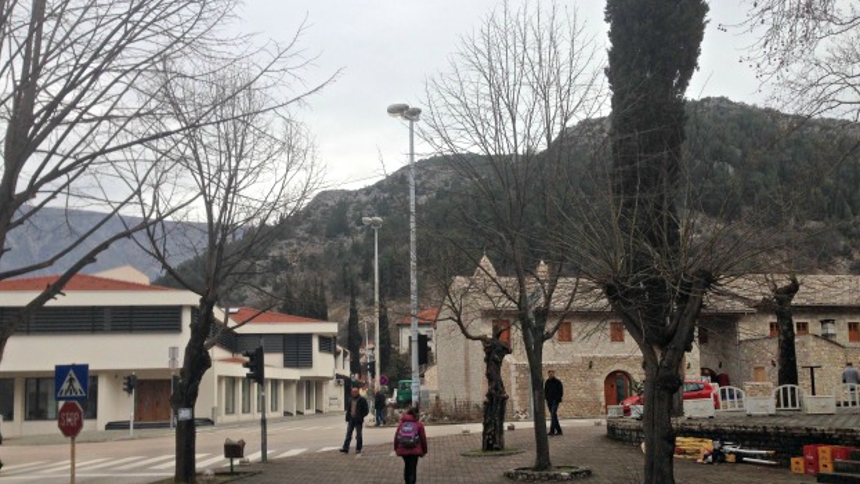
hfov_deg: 54.0
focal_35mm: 37
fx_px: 844
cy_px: 308
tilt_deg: +7.3
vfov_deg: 31.8
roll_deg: -0.6
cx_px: 431
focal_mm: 4.12
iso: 50
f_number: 2.4
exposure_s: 1/1130
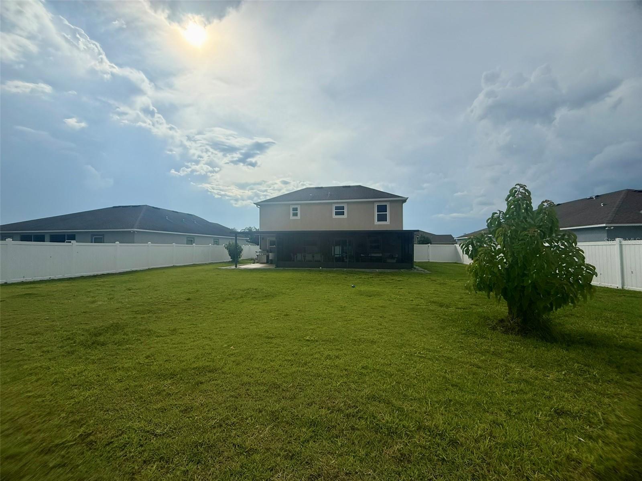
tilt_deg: +2.8
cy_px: 240
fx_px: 260
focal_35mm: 14
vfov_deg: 85.7
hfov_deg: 102.1
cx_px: 321
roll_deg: +0.5
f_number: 2.2
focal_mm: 2.22
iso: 50
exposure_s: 1/5155
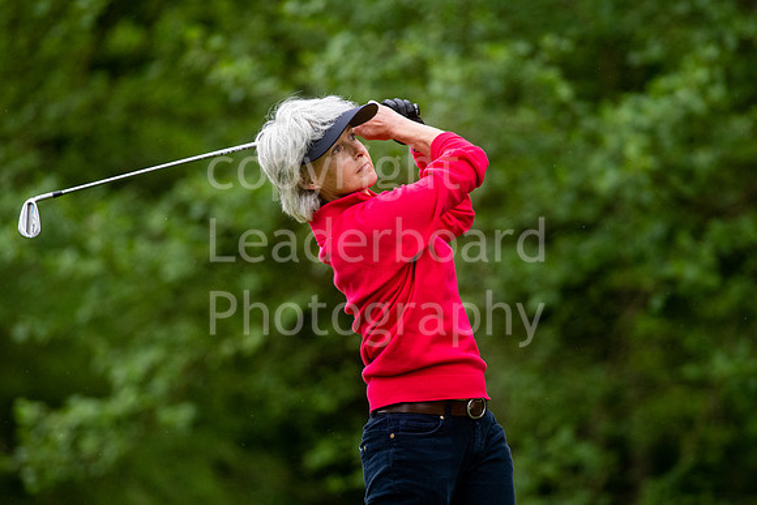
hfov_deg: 4.6
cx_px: 378
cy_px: 252
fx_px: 9464
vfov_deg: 3.1
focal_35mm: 450
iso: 1600
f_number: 4
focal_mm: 300
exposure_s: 1/1600
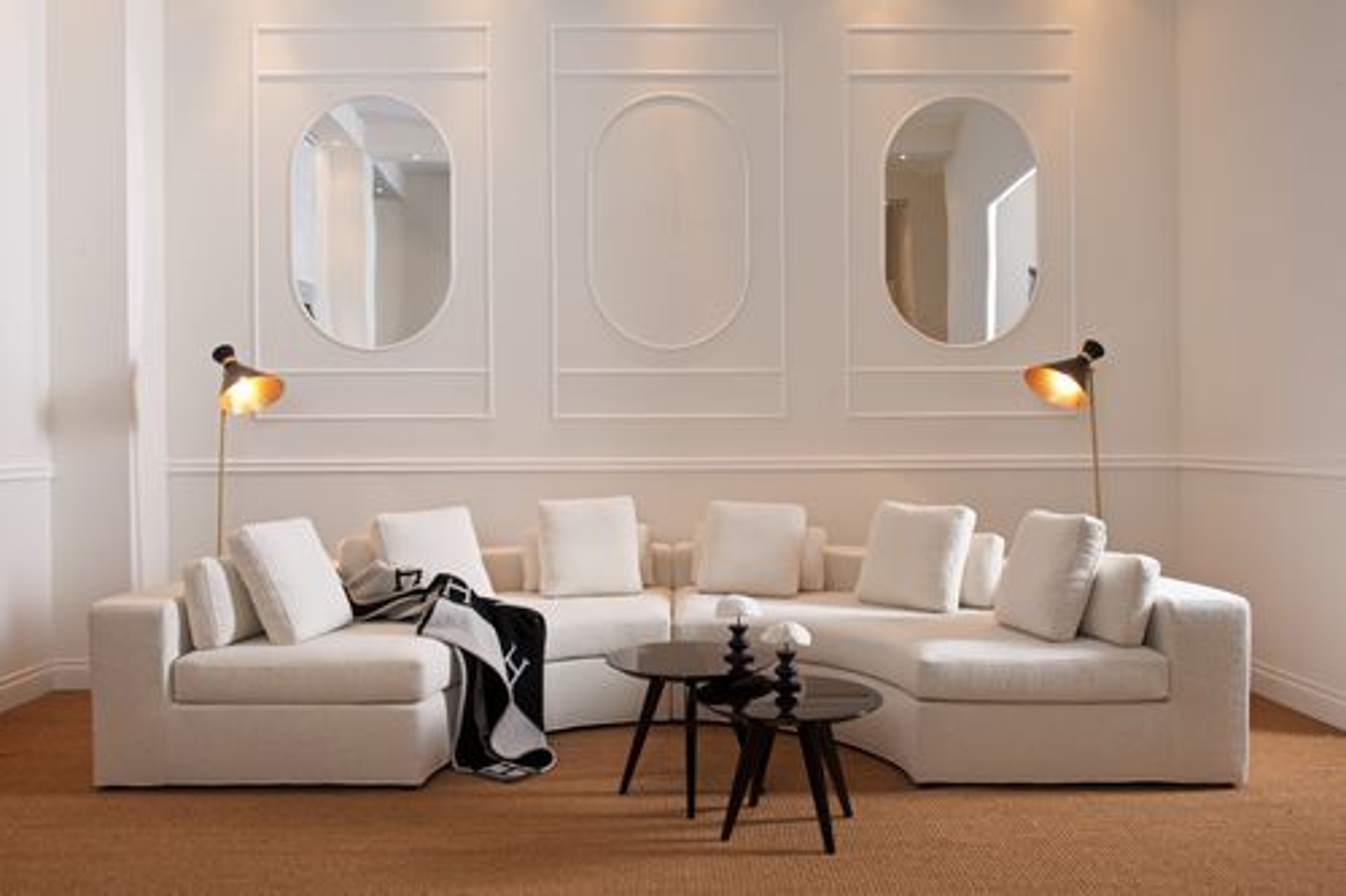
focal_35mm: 29
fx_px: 1084
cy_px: 448
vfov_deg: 44.9
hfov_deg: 63.7
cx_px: 673
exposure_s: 1/5
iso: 200
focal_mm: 29
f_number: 9
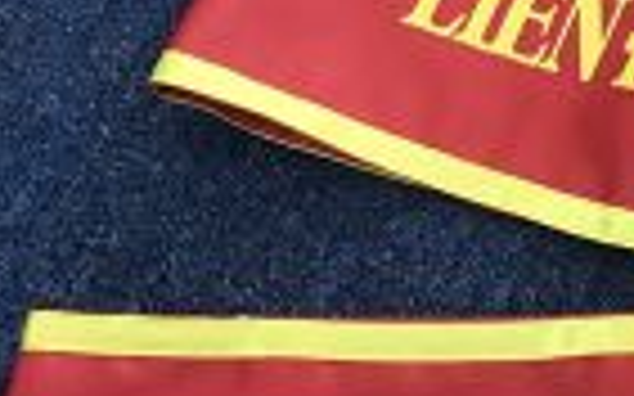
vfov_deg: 12.3
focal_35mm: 105
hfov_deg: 16.8
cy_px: 11
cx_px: 1102
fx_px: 1814
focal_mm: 3.99
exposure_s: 1/17
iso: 50
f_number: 1.8
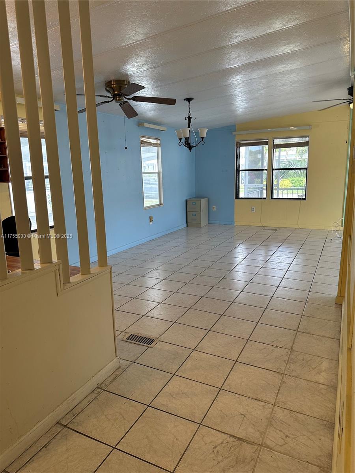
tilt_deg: -9.6
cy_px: 236
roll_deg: +0.6
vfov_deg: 71.6
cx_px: 178
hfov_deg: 56.8
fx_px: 328
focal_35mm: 24
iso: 125
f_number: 1.78
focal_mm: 6.86
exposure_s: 1/120
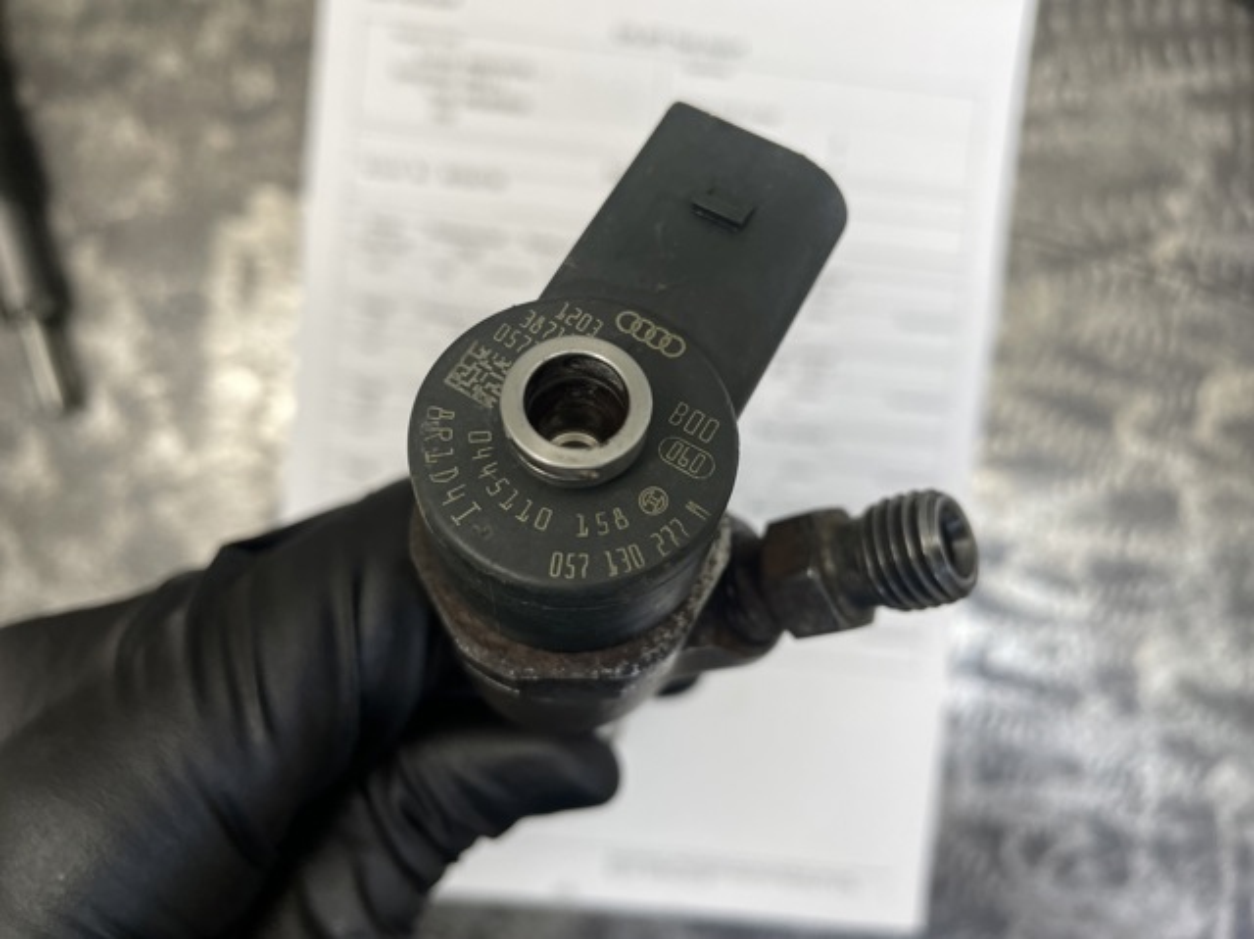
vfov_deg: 53.0
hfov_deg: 67.3
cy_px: 470
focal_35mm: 26
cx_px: 627
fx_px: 941
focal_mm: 4.2
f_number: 1.6
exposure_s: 1/100
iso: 40
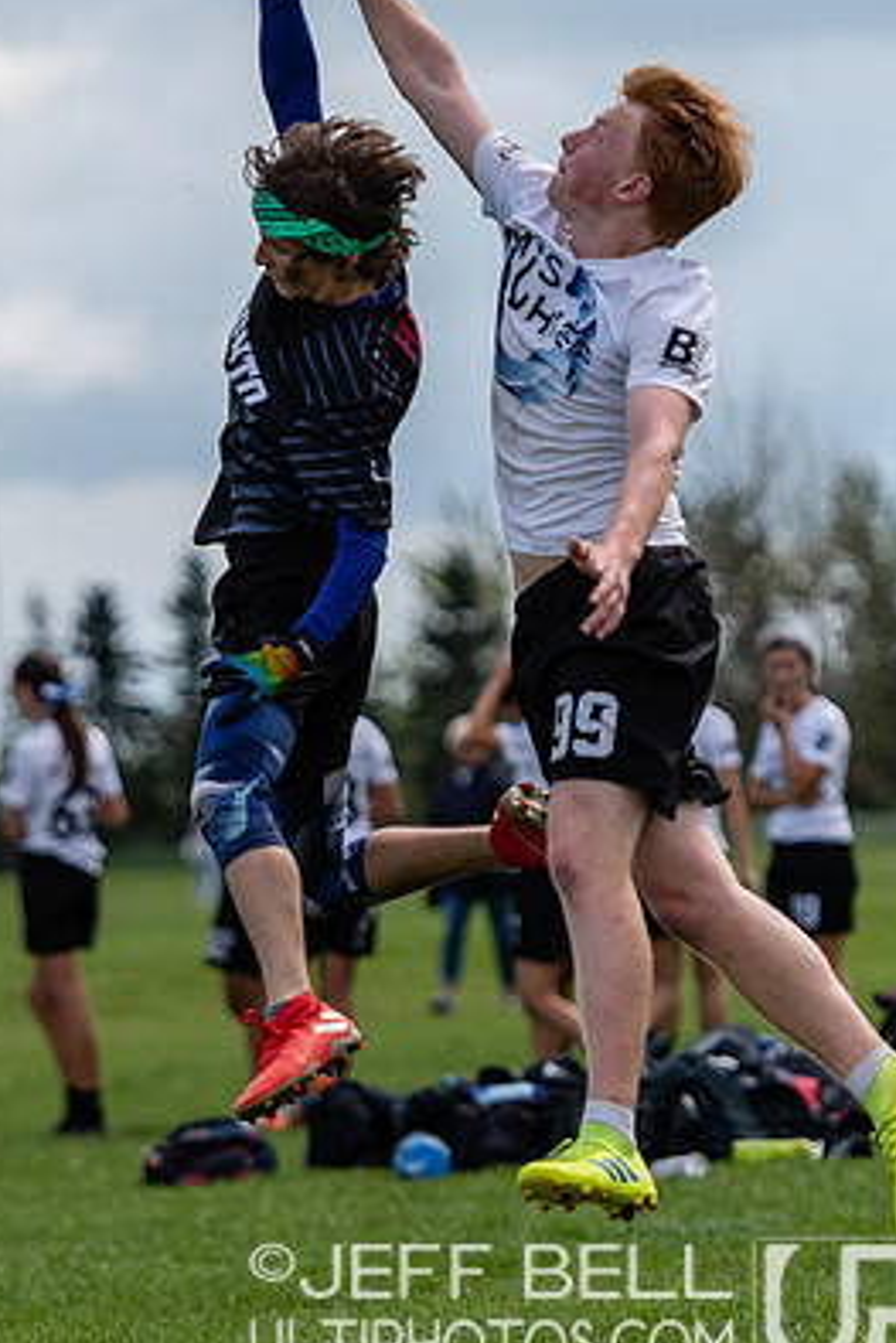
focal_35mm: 347
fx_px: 12942
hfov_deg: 4.0
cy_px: 644
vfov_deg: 5.9
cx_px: 216
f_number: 2.8
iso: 110
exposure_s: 1/2500
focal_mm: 135
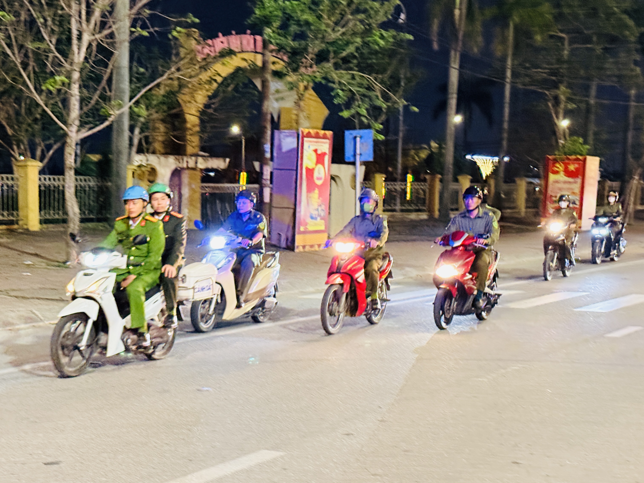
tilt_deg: -4.8
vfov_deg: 30.3
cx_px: 322
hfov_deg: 39.7
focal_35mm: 48
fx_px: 893
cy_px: 242
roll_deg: -1.2
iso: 500
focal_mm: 6.76
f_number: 1.78
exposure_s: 1/33
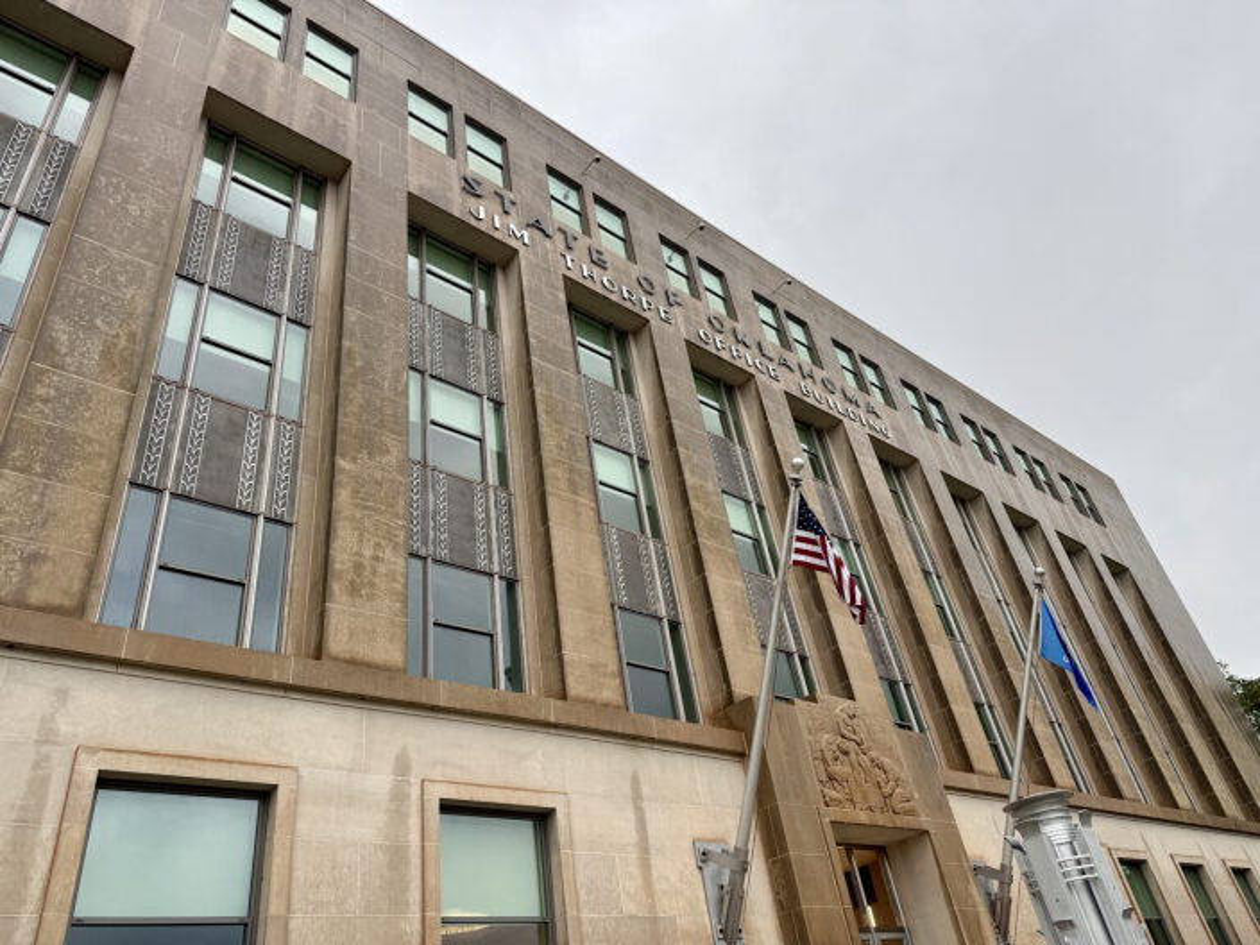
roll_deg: +9.2
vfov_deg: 56.8
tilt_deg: +35.1
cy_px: 472
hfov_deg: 71.6
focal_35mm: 24
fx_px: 874
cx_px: 630
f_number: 1.78
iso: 64
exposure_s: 1/121
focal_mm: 6.76
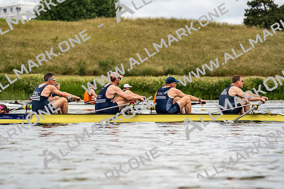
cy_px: 94
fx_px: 1862
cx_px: 142
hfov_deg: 8.7
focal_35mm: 236
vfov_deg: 5.8
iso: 250
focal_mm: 236
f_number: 6.3
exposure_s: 1/2000
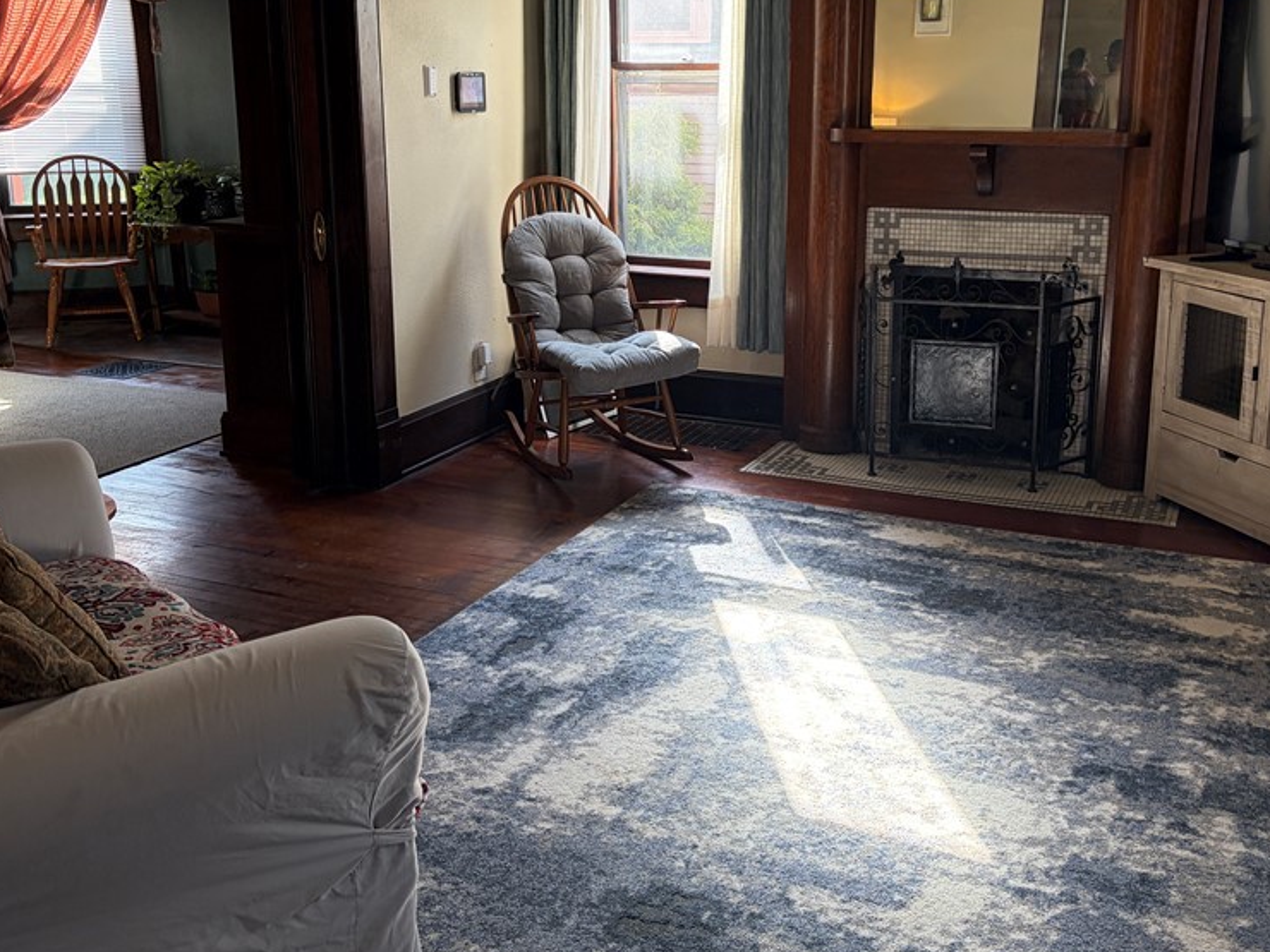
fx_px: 1321
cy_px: 369
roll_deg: +0.4
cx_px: 676
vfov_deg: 39.4
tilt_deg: -11.8
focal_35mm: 36
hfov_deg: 51.3
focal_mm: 5.96
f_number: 1.6
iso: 125
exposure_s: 1/126
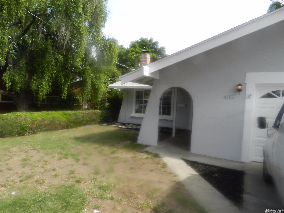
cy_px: 106
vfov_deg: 58.9
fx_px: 189
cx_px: 142
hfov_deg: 73.9
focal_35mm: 23
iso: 160
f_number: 3.4
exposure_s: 1/500
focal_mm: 4
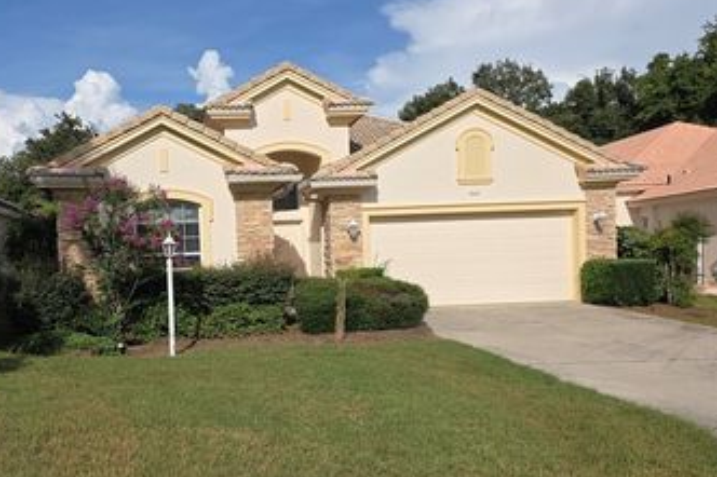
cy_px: 280
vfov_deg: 36.7
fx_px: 717
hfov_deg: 52.1
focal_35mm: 36
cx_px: 235
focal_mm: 6.25
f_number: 1.7
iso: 12
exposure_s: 1/1441
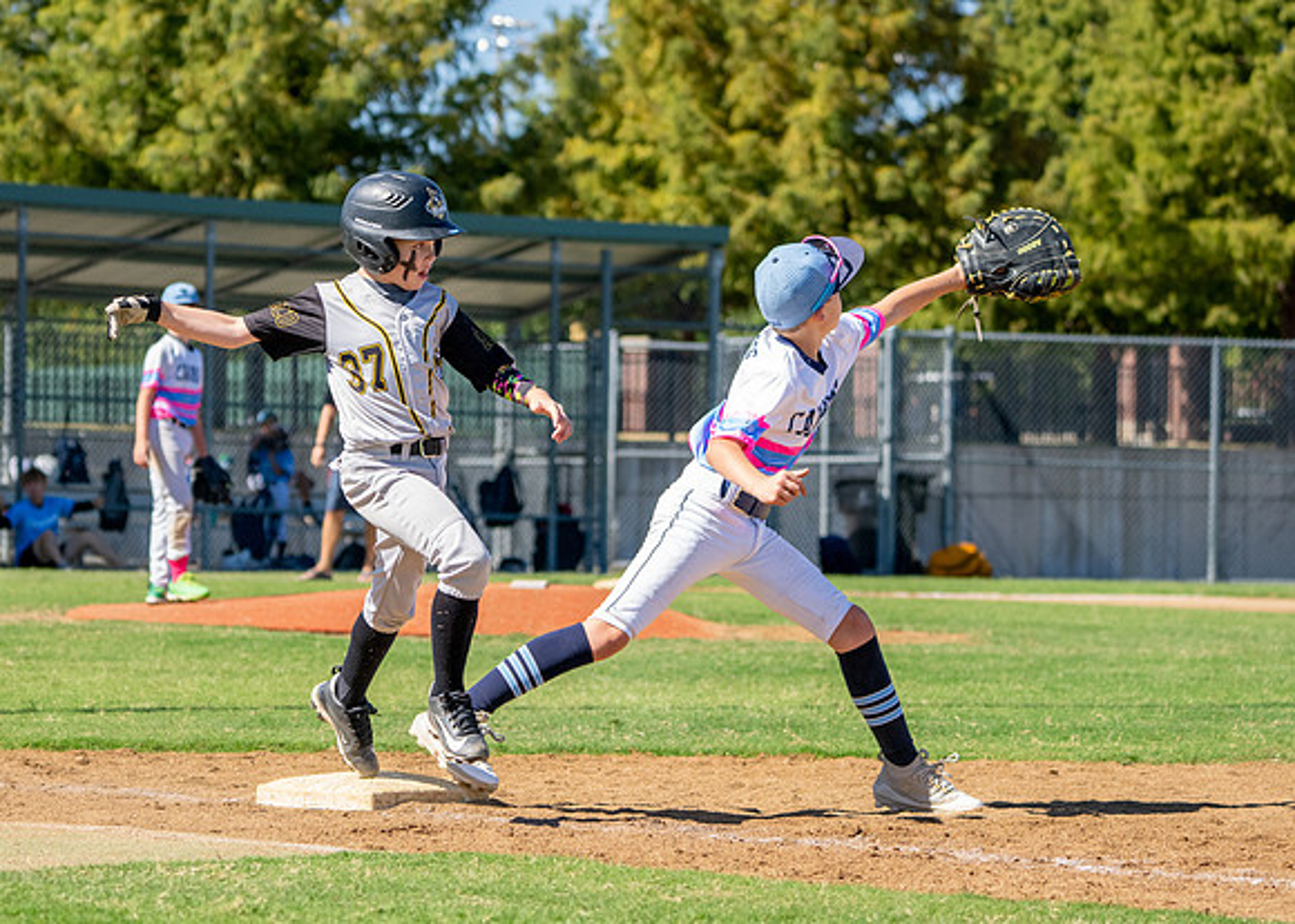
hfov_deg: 13.0
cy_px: 490
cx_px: 490
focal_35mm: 154
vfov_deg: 9.3
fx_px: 5674
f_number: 4.5
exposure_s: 1/3200
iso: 1000
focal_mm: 112
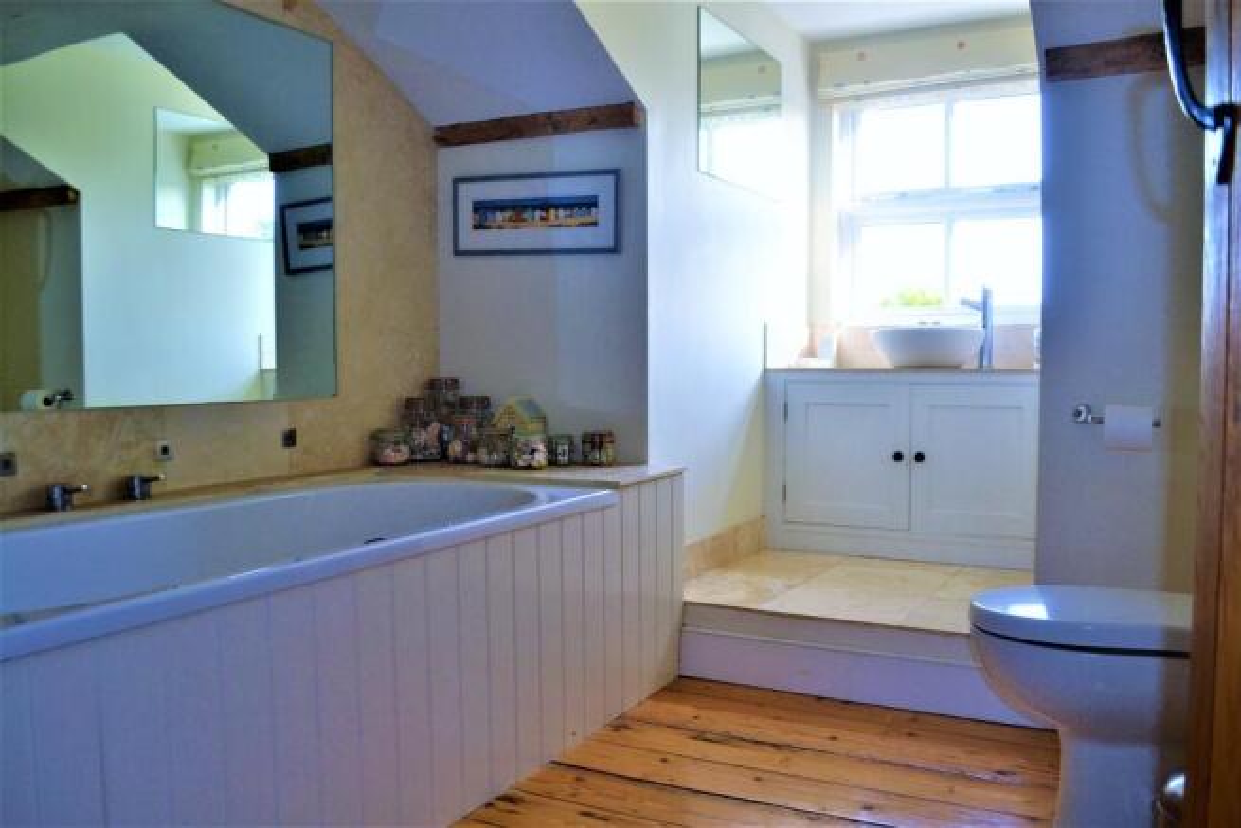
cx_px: 620
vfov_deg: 48.0
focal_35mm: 27
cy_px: 414
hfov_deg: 67.4
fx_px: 931
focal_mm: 18
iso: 320
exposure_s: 1/125
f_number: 4
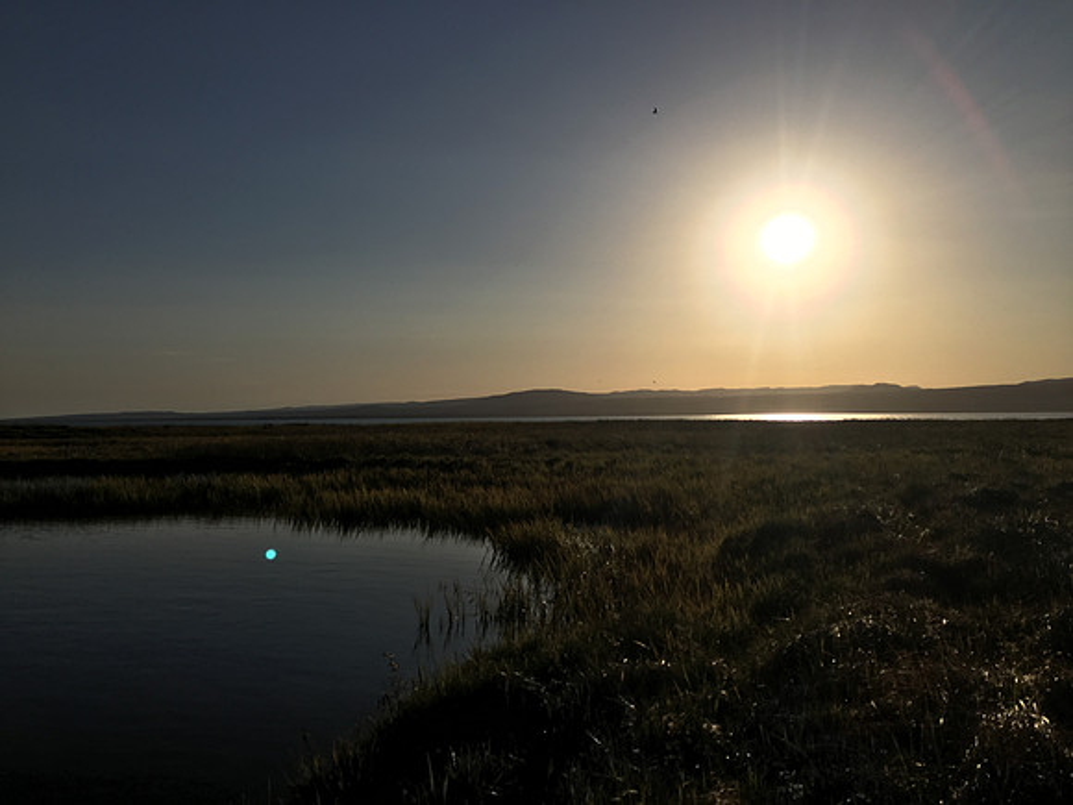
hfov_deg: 61.7
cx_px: 536
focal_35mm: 29
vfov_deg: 48.2
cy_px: 402
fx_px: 899
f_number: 2.2
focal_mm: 4.15
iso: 25
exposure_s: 1/9615
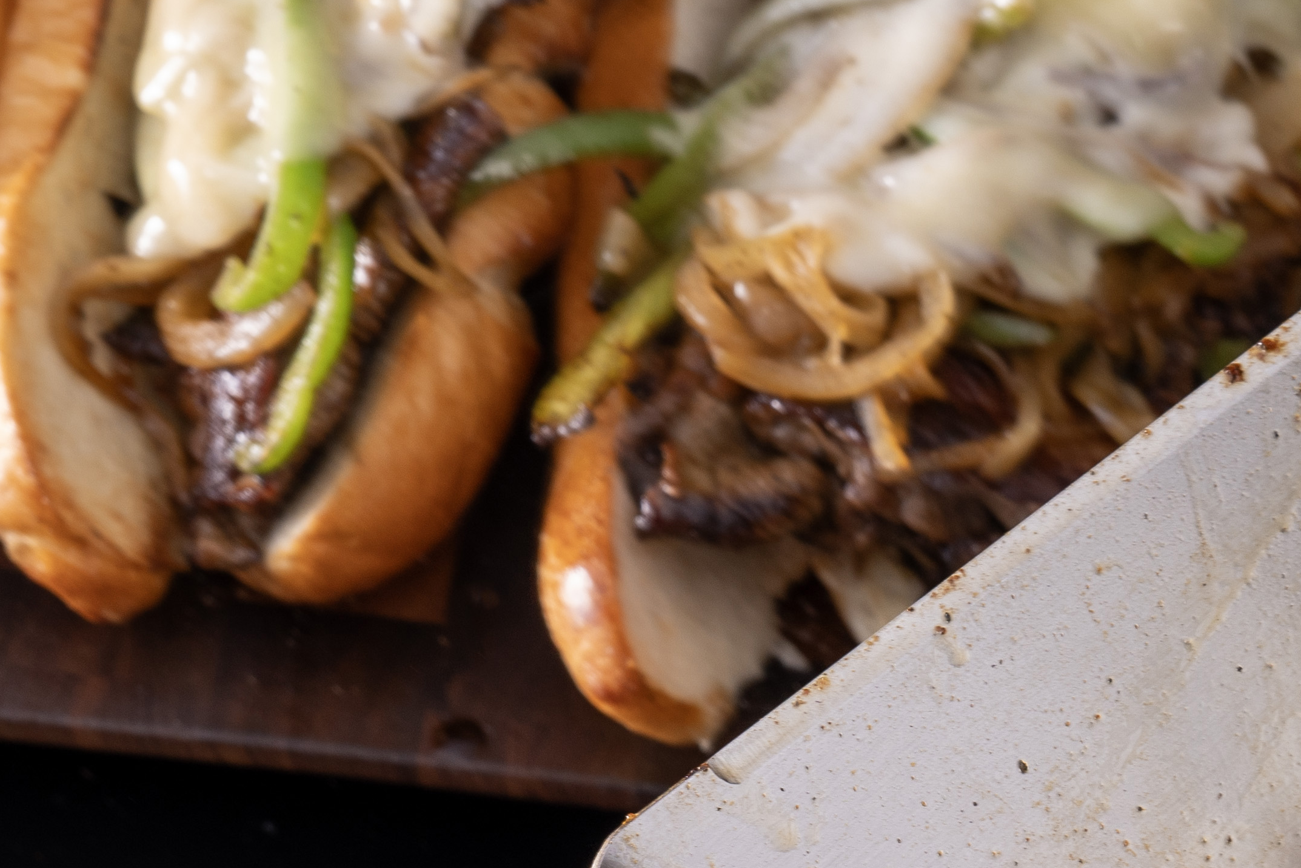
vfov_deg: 8.8
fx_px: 5601
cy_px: 1032
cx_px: 868
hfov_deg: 13.2
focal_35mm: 155
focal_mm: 35
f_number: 7.1
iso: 50
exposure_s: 1/160
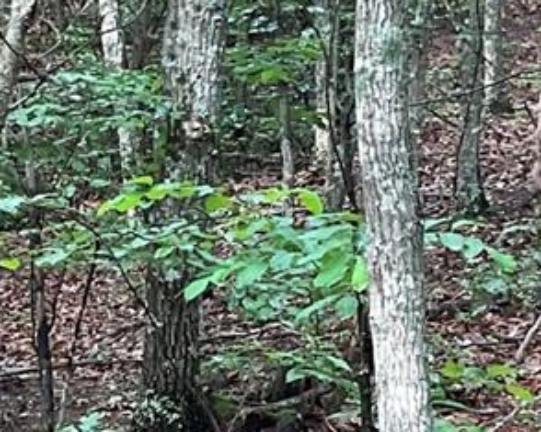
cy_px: 254
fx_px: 2369
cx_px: 265
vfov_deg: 10.4
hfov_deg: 13.0
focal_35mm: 148
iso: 80
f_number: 1.8
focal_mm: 3
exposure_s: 1/60
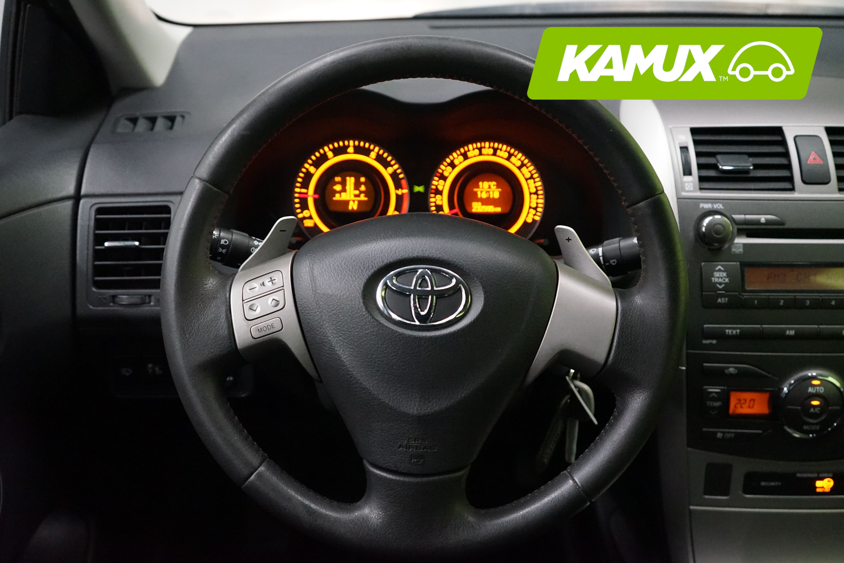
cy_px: 282
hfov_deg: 53.1
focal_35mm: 36
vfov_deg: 36.9
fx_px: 844
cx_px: 422
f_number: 4
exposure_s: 1/80
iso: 6400
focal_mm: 36
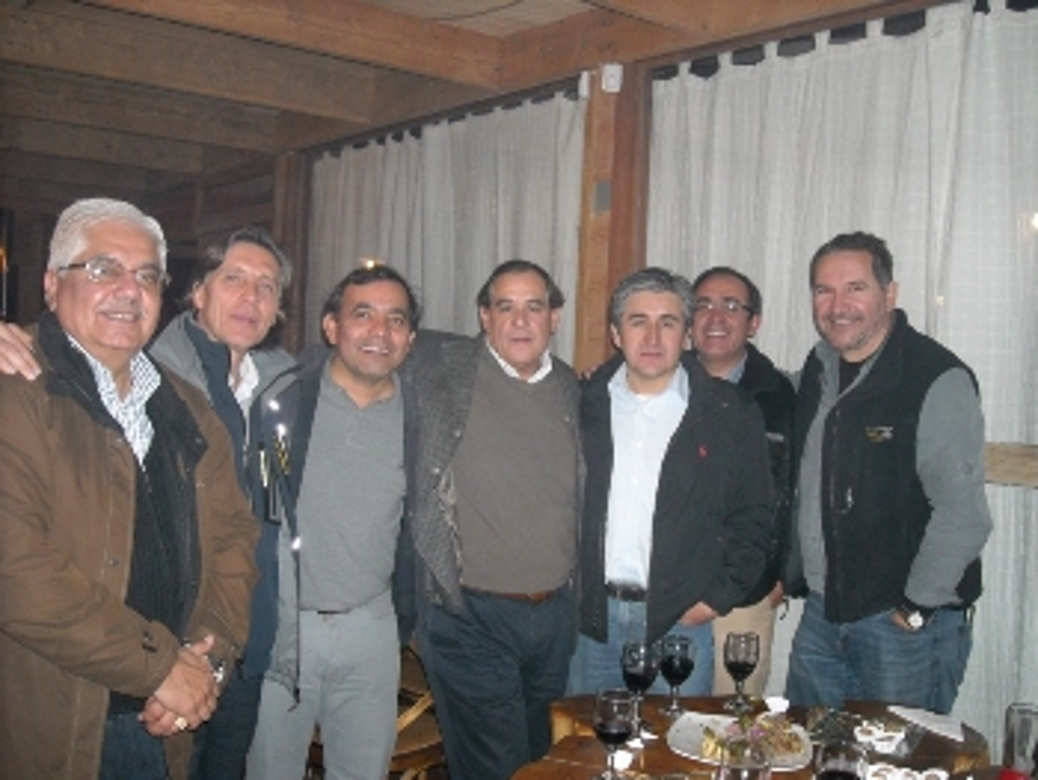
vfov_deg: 40.7
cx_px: 519
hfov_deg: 52.6
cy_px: 390
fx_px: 1050
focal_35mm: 35
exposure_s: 1/60
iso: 400
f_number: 2.8
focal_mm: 5.7
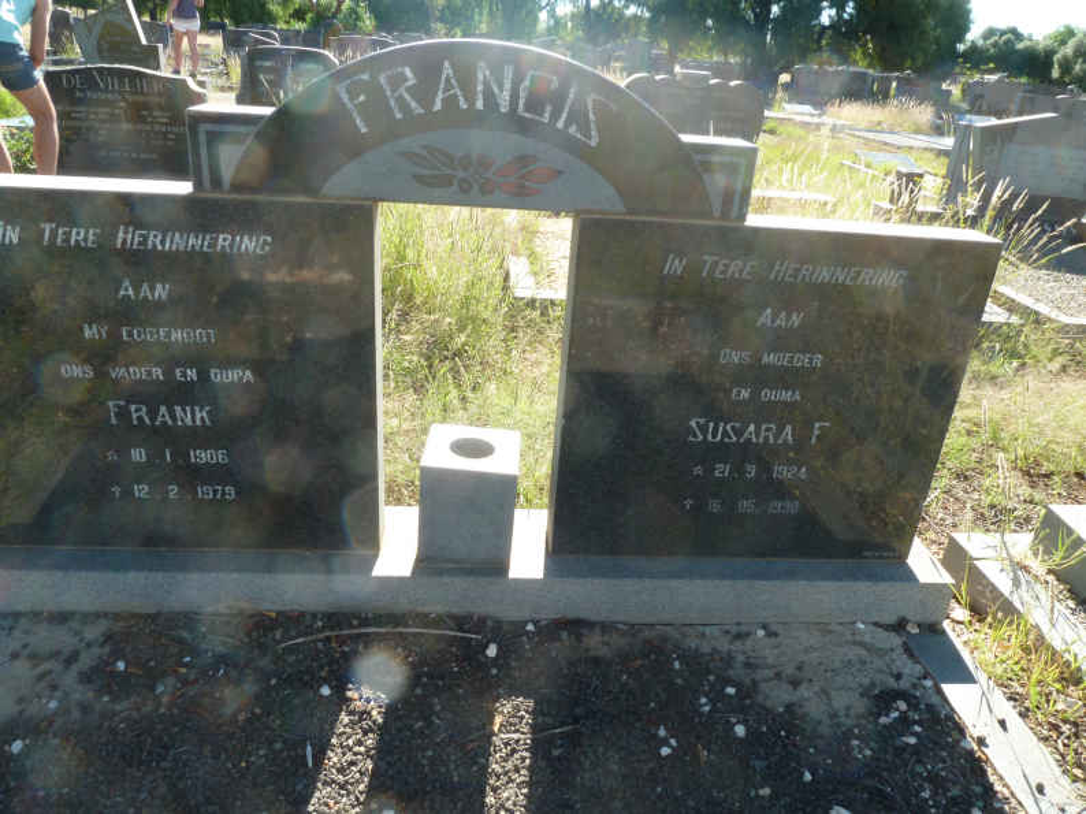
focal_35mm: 25
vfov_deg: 54.9
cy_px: 407
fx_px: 784
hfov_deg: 69.4
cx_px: 543
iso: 80
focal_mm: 4.1
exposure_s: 1/60
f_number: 6.3
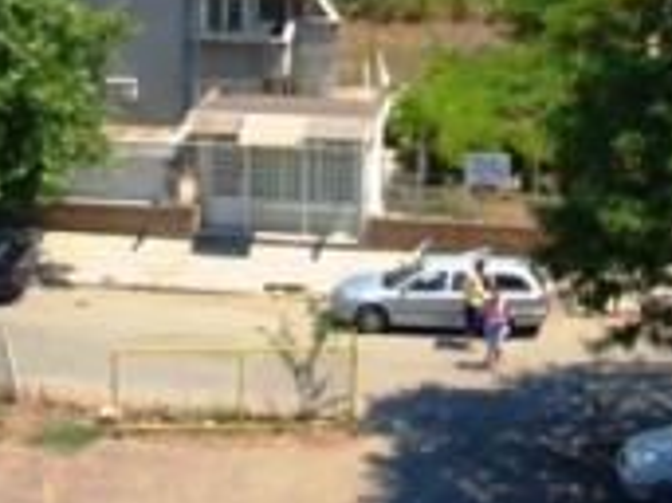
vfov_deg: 14.9
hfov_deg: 20.2
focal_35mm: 97
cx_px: 420
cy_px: -51
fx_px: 1882
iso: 64
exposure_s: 1/210
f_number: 5.6
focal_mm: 6.2
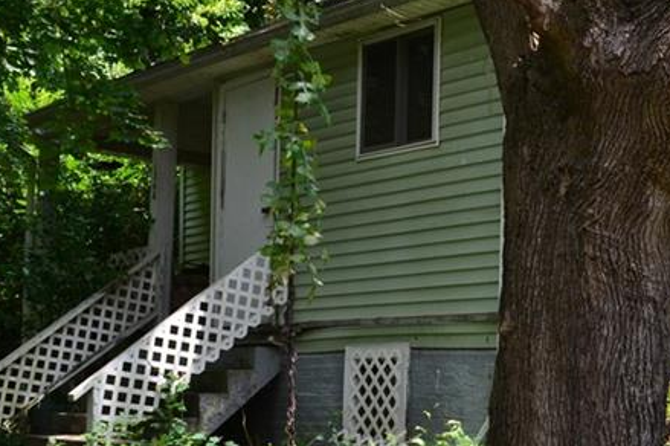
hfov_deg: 30.8
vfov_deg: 21.5
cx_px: 568
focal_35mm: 63
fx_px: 1172
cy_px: 270
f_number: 9
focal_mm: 18
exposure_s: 1/160
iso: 400
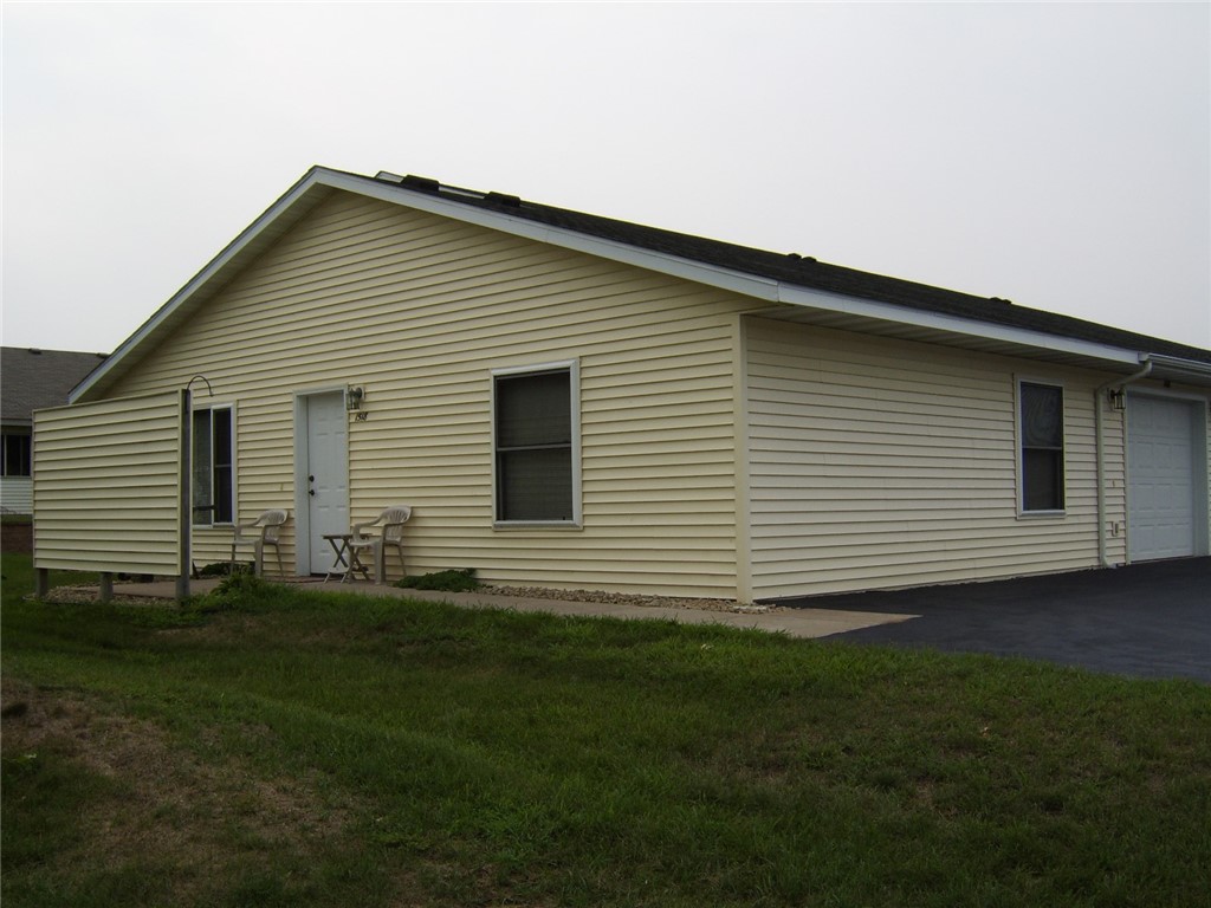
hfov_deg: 58.4
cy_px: 454
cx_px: 606
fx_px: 1084
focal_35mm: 31
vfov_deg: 45.4
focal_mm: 8.13
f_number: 6.7
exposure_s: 1/250
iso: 71
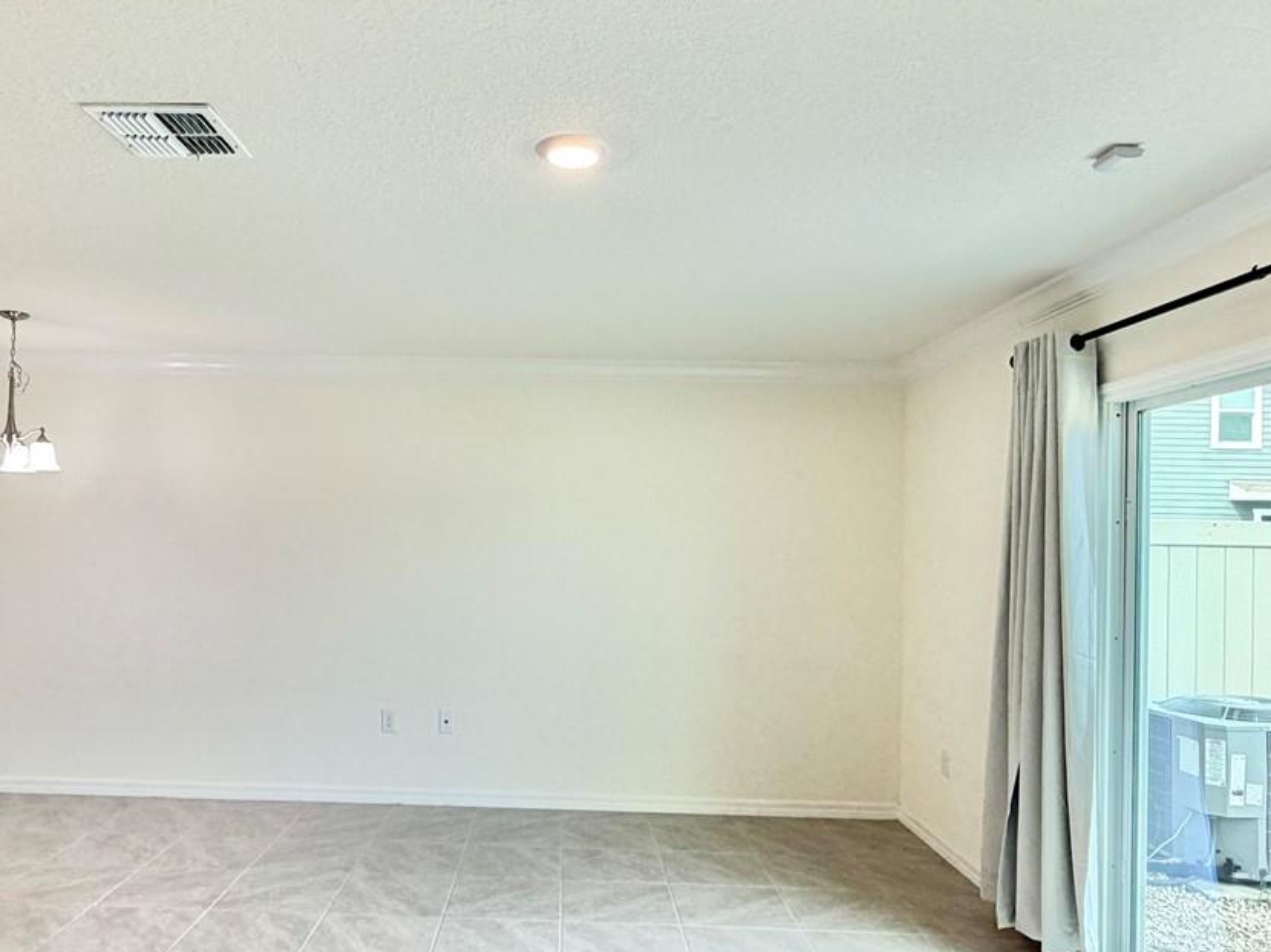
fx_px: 991
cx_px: 537
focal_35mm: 27
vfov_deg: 51.2
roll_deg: -1.2
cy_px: 530
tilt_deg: +1.5
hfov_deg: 65.0
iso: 80
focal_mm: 2.22
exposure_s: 1/120
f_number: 2.2
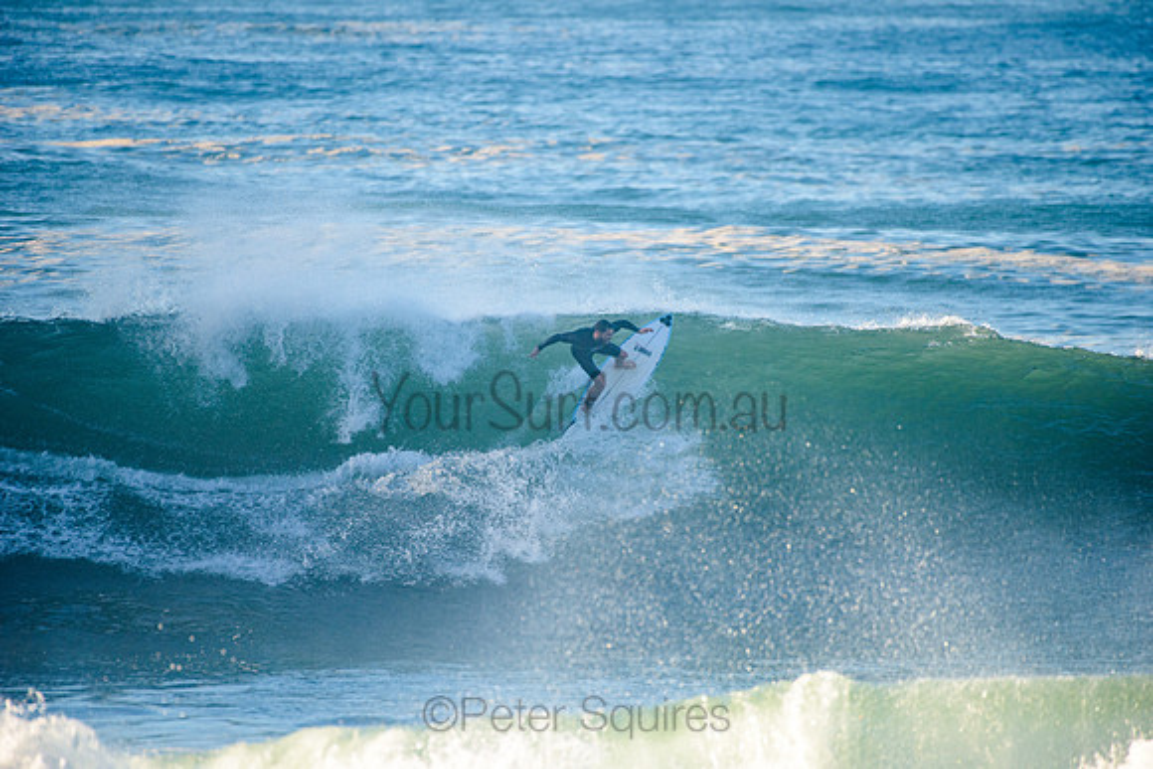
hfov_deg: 4.1
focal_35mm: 500
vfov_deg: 2.8
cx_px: 576
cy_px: 384
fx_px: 16020
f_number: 5.6
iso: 360
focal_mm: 500
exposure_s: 1/1600
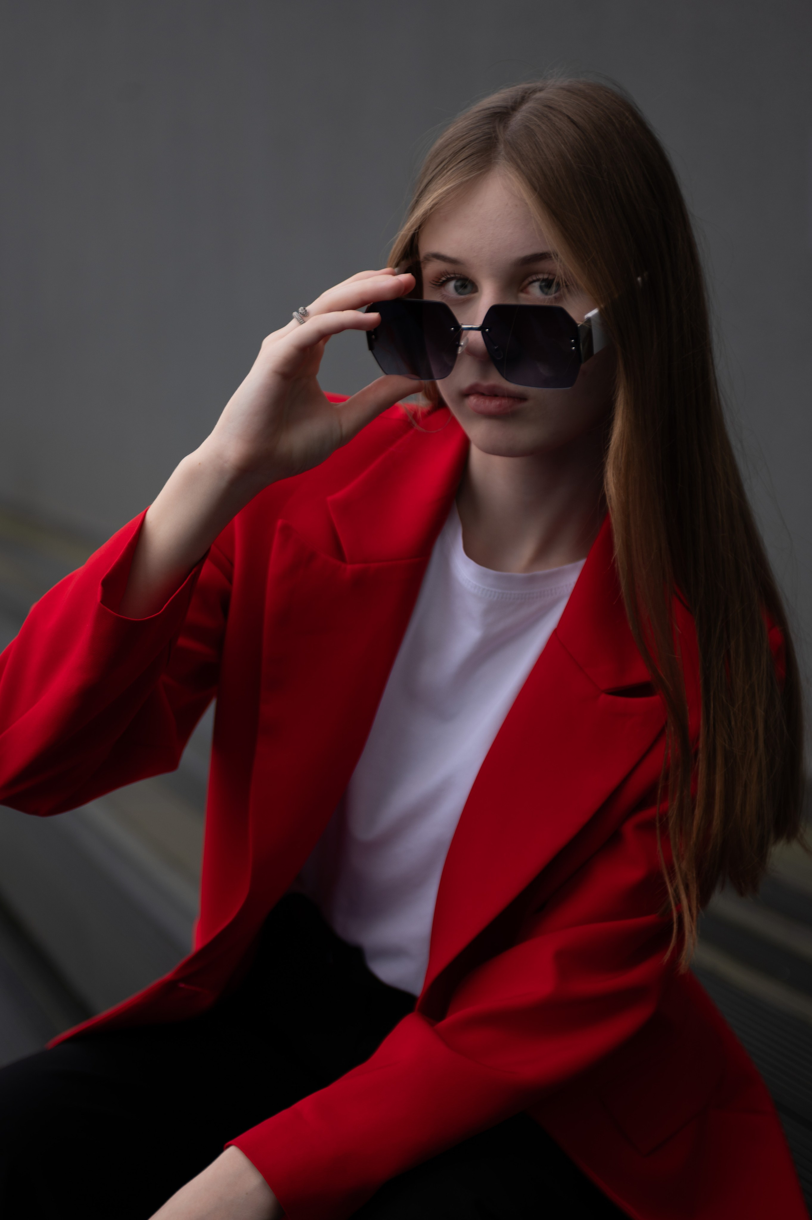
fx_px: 2372
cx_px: 406
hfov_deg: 19.4
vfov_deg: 28.9
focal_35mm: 70
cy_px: 610
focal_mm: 70
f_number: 2.8
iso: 100
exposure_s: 1/320
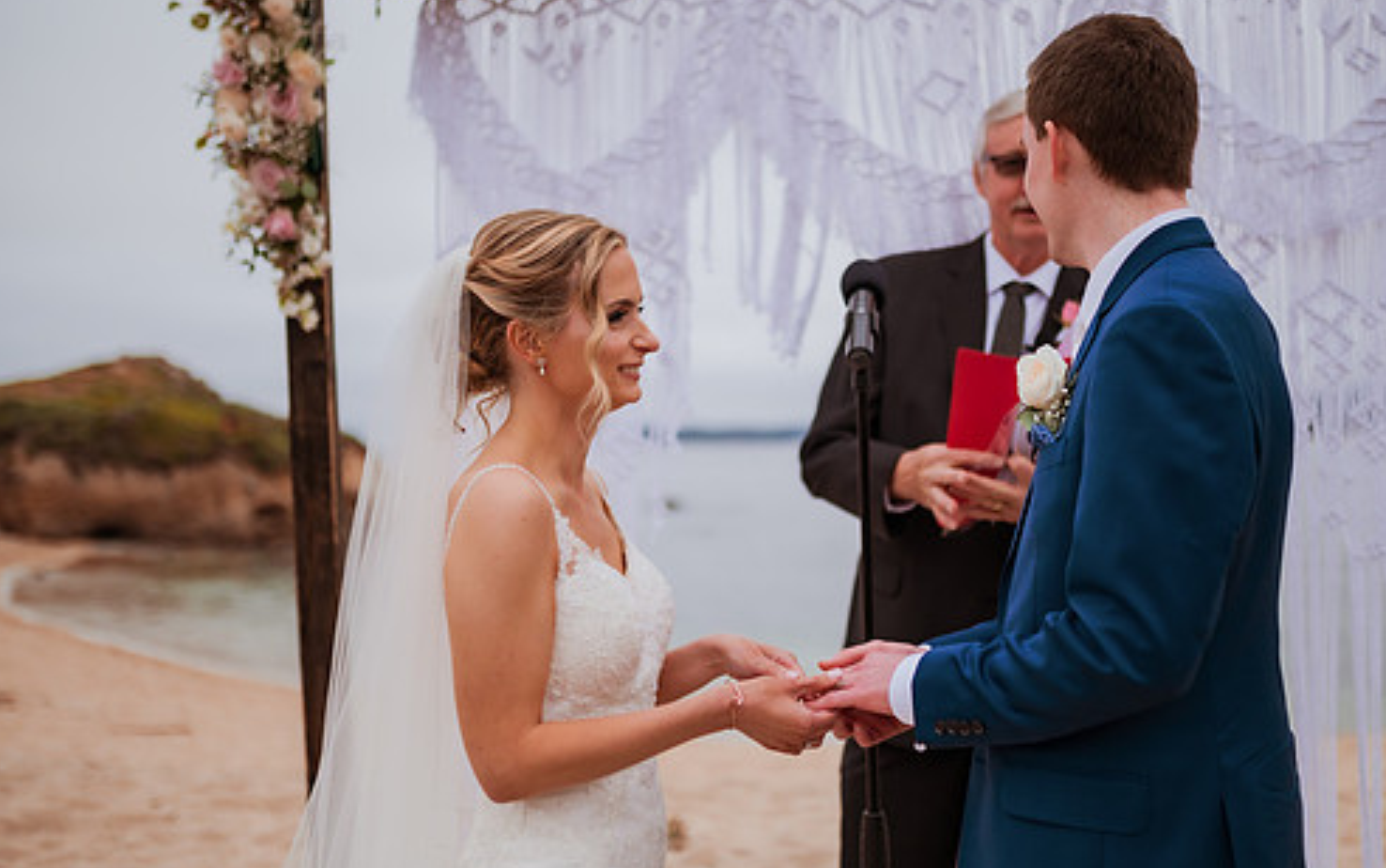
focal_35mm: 42
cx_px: 772
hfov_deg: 47.1
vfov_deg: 30.6
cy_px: 389
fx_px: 1587
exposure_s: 1/4000
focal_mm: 35
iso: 500
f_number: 1.4
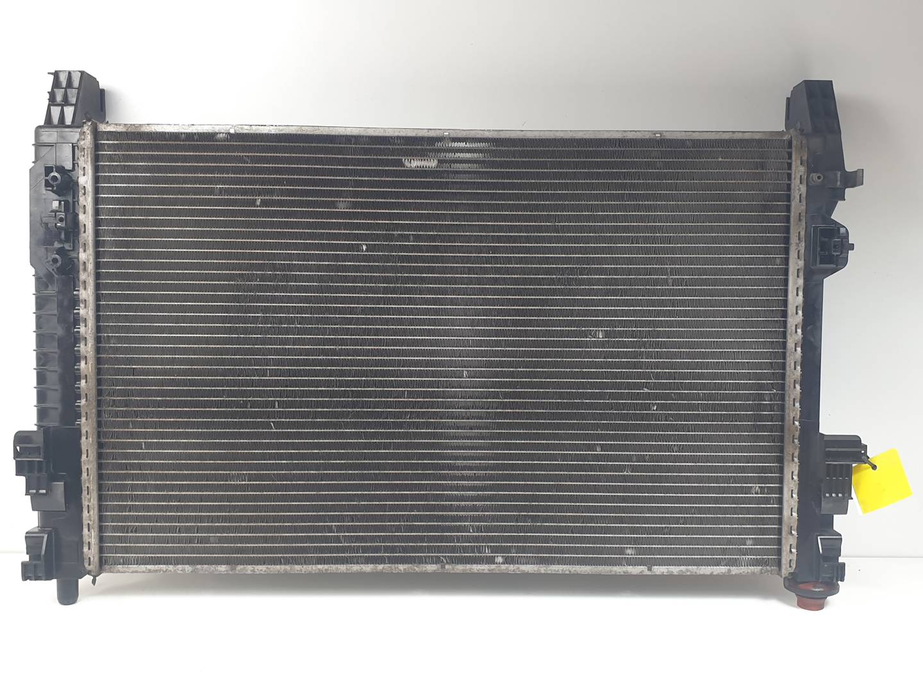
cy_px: 346
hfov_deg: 67.3
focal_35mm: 26
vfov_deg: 53.1
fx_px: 693
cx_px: 462
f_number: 2.4
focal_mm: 4.3
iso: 100
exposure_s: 1/100
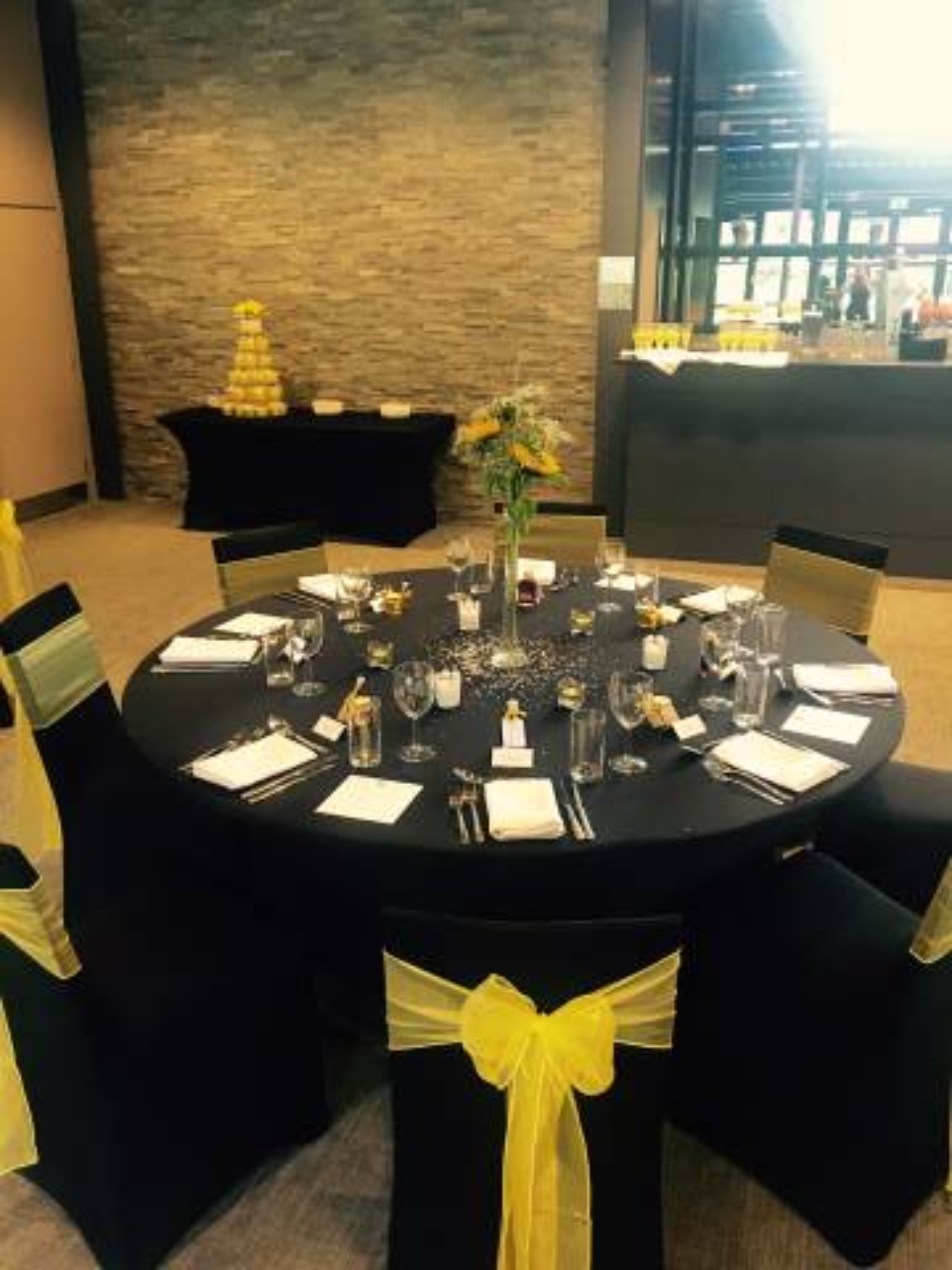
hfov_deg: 48.2
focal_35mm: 29
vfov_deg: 61.7
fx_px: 1063
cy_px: 635
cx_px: 476
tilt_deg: -18.5
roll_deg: +0.2
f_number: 2.2
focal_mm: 4.15
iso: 200
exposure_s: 1/25
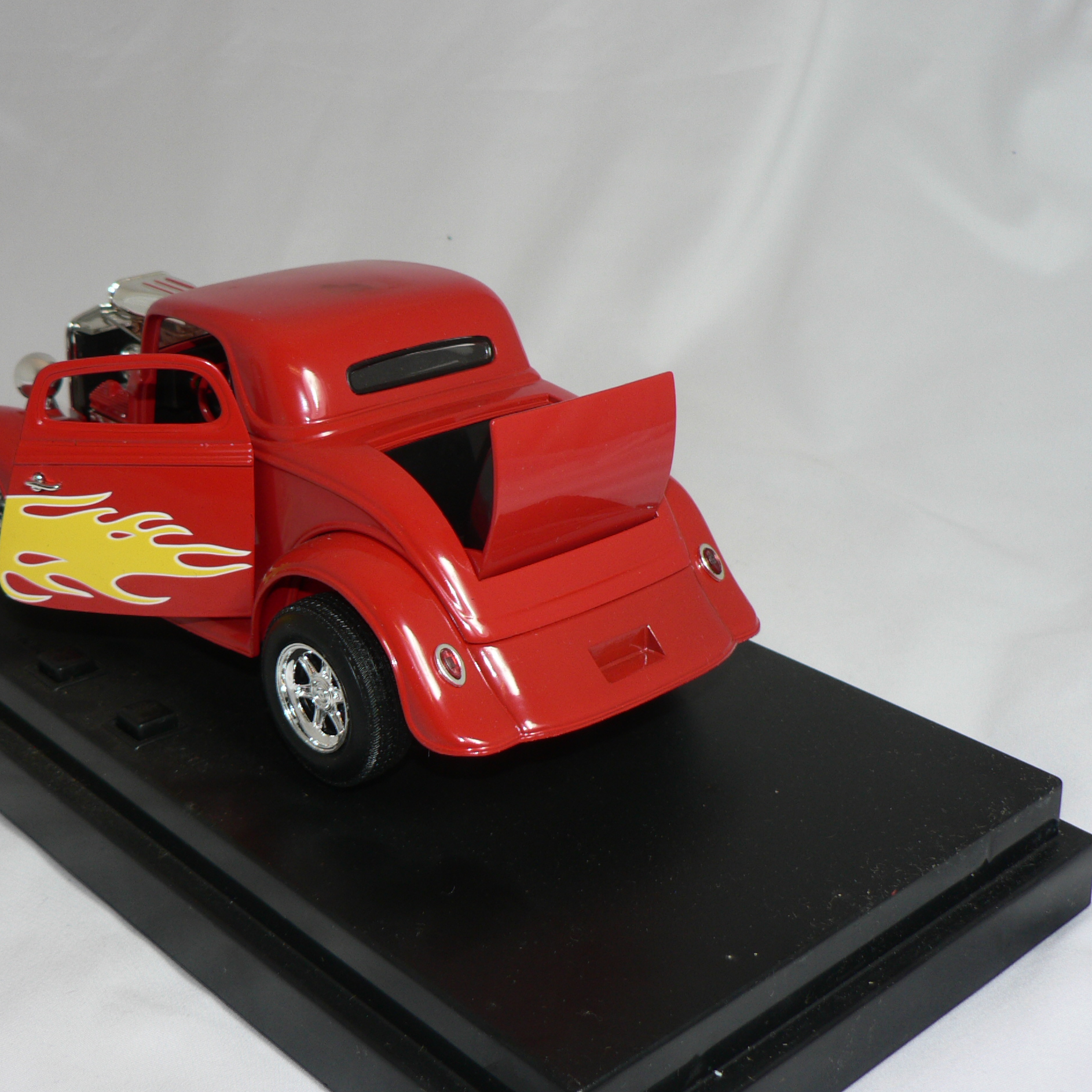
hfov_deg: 35.2
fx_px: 1713
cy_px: 540
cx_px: 441
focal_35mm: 48
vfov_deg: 35.4
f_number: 2.8
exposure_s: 1/60
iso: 80
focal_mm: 6.7
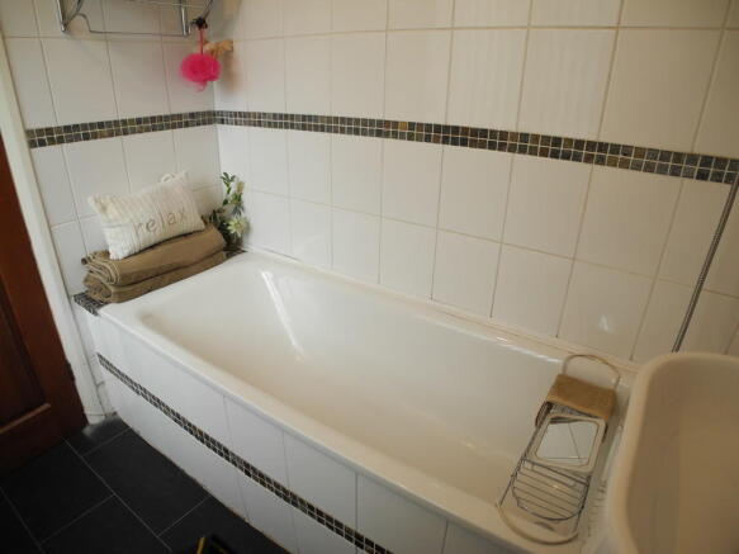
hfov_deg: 63.5
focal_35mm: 28
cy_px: 277
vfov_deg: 49.7
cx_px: 370
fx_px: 598
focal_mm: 6
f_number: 2.8
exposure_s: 1/47.4
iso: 100
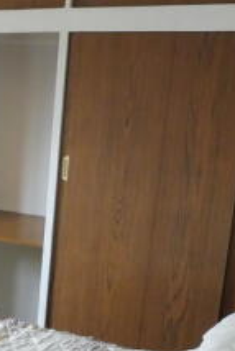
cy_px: 227
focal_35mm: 68
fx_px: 665
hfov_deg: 18.6
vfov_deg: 29.5
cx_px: -70
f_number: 3.3
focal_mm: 4.3
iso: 400
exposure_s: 1/60
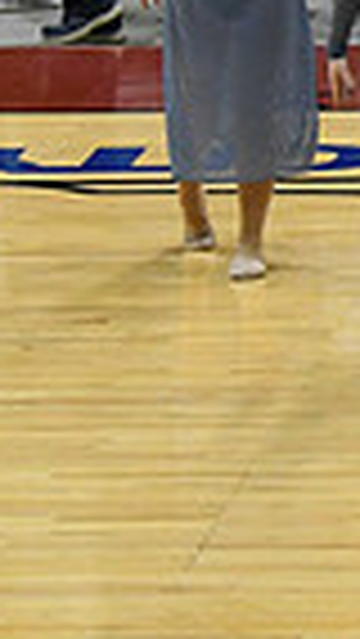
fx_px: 7611
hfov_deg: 2.7
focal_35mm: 449
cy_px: 178
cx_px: 1246
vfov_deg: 4.8
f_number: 4
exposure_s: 1/500
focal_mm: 70
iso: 5000
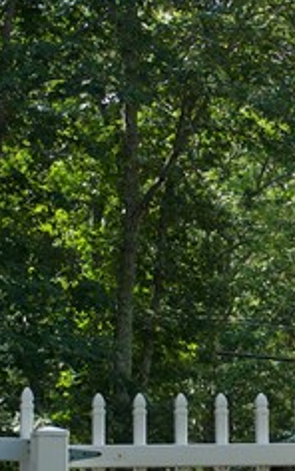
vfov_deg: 10.9
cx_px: 368
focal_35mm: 192
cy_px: 351
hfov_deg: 6.8
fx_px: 2464
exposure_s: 1/160
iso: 80
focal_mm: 41
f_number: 5.6
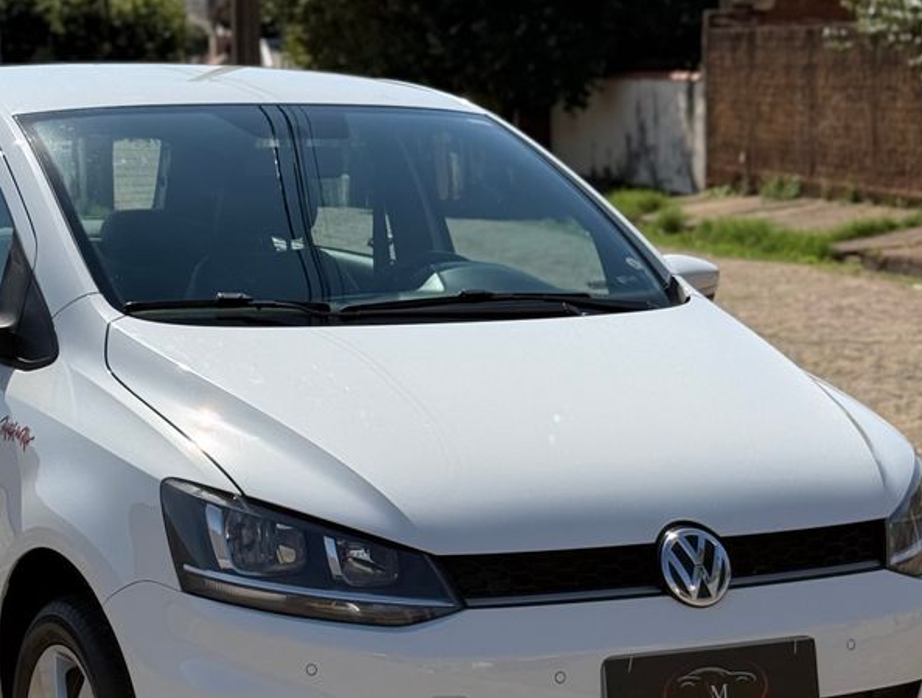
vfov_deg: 19.2
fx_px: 2058
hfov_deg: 25.2
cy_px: 424
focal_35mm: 77
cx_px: 354
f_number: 1.78
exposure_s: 1/7874
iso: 64
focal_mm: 6.76
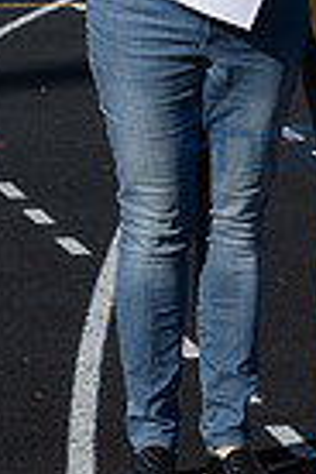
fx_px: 3923
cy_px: -132
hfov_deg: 4.6
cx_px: 233
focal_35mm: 298
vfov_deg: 6.9
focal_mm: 36
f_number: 8
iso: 100
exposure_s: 1/400
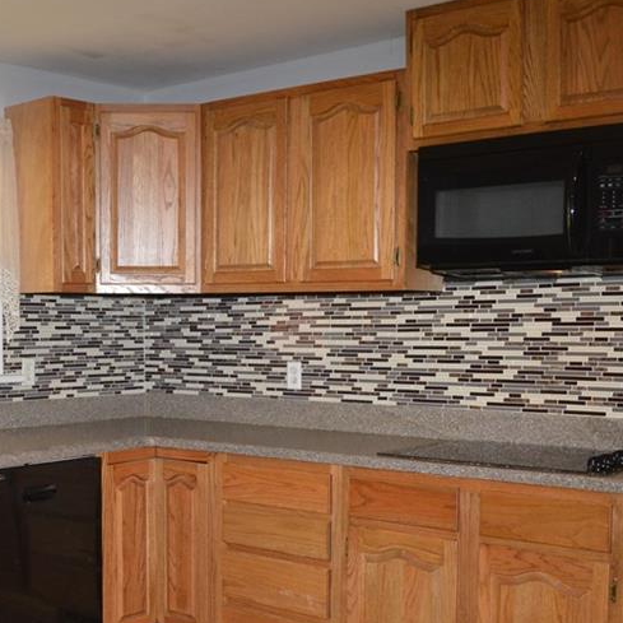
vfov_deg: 35.1
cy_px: 396
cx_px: 113
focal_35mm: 48
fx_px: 977
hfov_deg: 34.2
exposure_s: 1/60
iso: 800
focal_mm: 18
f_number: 7.1
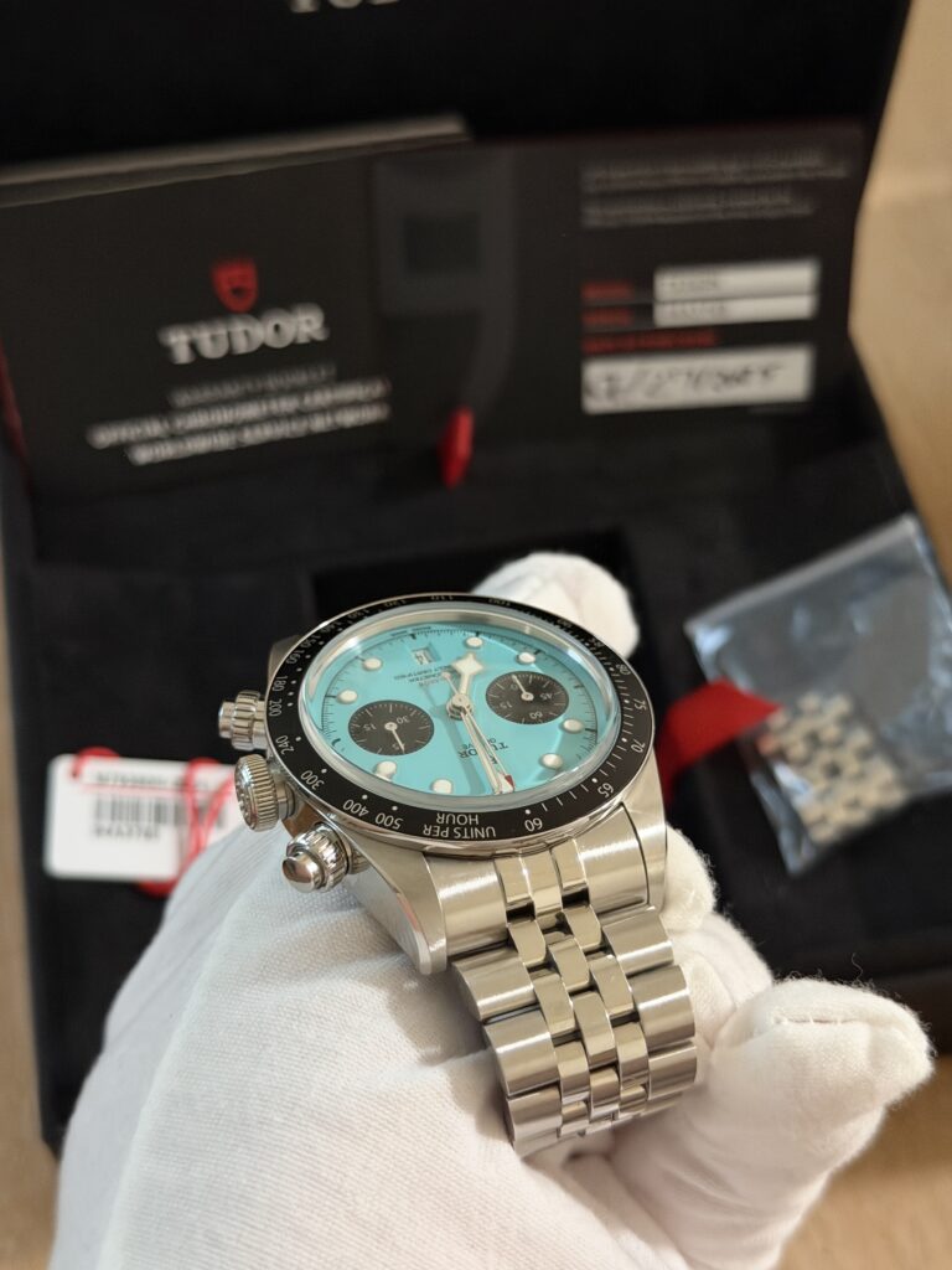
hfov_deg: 30.3
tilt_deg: -58.4
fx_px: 1760
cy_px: 635
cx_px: 476
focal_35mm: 48
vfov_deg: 39.7
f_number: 1.78
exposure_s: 1/24
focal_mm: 6.76
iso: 640
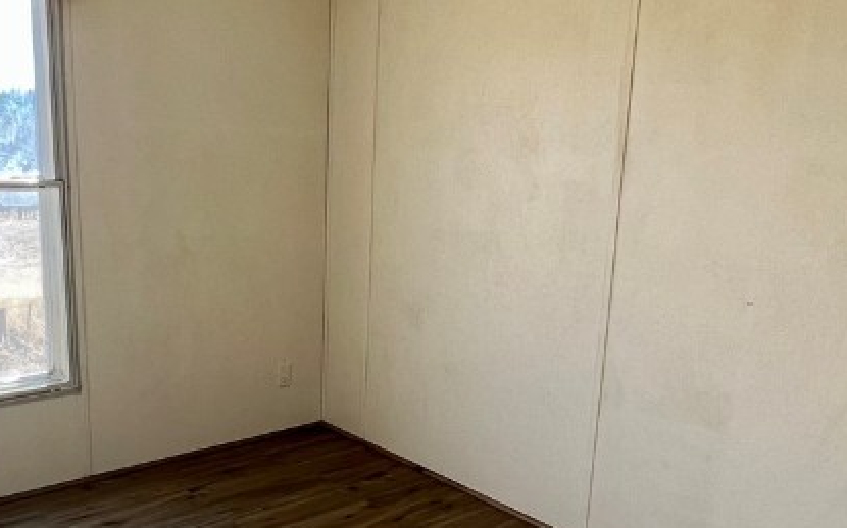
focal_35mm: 34
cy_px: 324
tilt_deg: -13.2
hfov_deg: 56.7
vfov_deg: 37.1
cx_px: 429
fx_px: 785
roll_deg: -2.3
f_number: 1.8
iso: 32
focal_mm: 1.57
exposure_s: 1/116
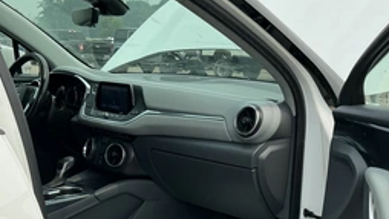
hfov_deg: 42.8
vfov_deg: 24.4
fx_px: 495
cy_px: 185
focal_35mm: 48
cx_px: 178
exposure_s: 1/1144
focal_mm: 3
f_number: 1.8
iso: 25
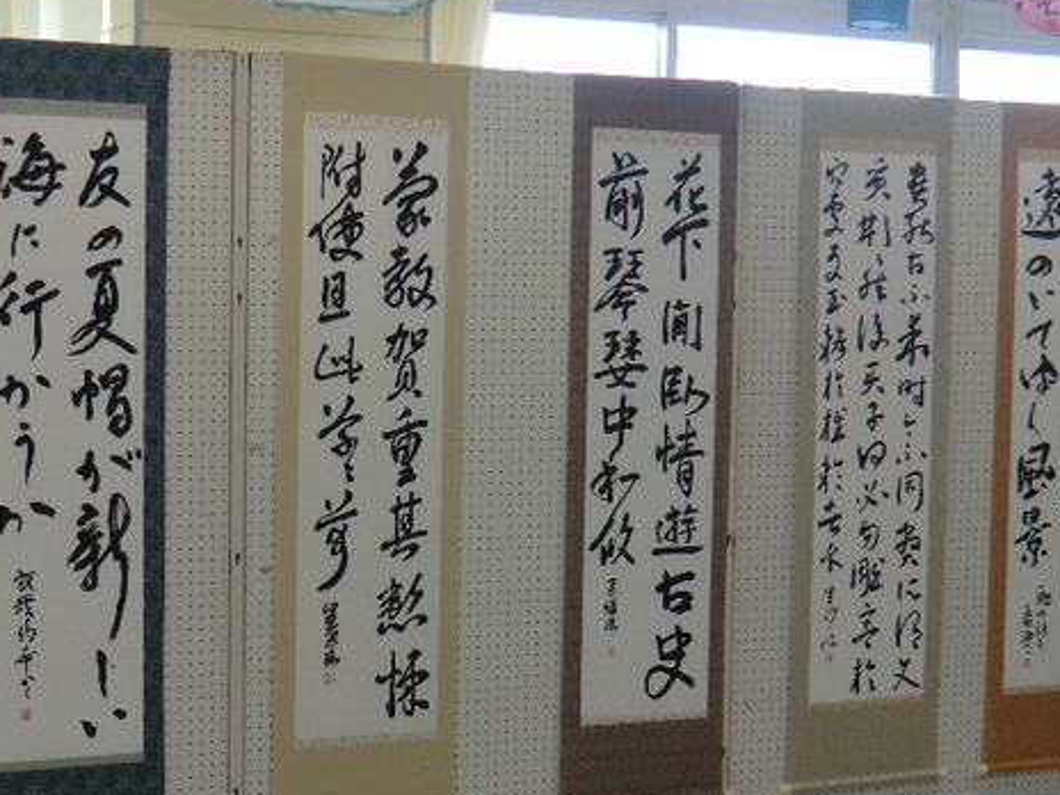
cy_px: 434
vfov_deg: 21.3
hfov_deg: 28.2
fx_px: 2113
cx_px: 484
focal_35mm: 69
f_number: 3.8
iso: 125
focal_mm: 7.1
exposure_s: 1/60
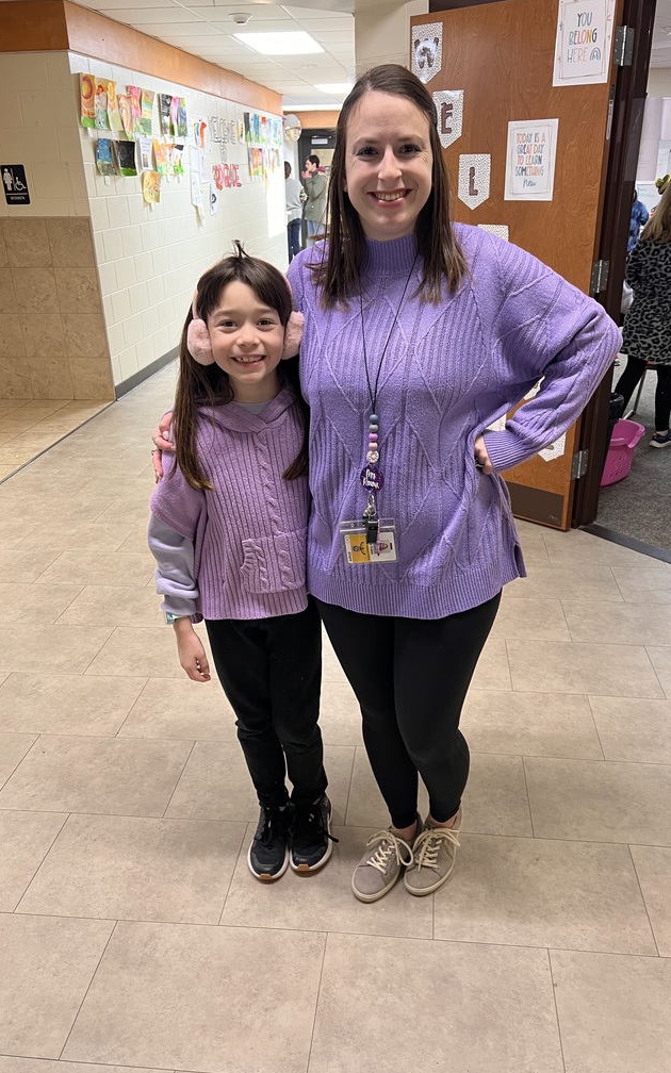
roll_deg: +1.5
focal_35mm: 28
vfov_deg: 66.5
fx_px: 819
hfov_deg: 44.5
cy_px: 535
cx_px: 360
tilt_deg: -24.1
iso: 125
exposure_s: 1/60
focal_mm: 5.7
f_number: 1.5
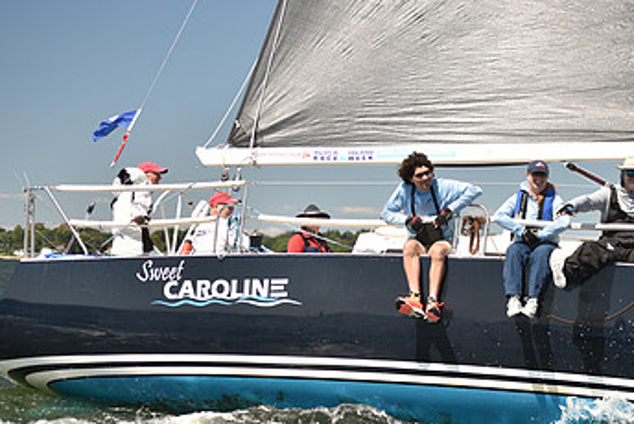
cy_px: 296
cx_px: 474
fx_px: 2080
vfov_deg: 11.6
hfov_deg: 17.2
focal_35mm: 118
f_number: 2.8
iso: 250
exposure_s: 1/1250
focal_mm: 70
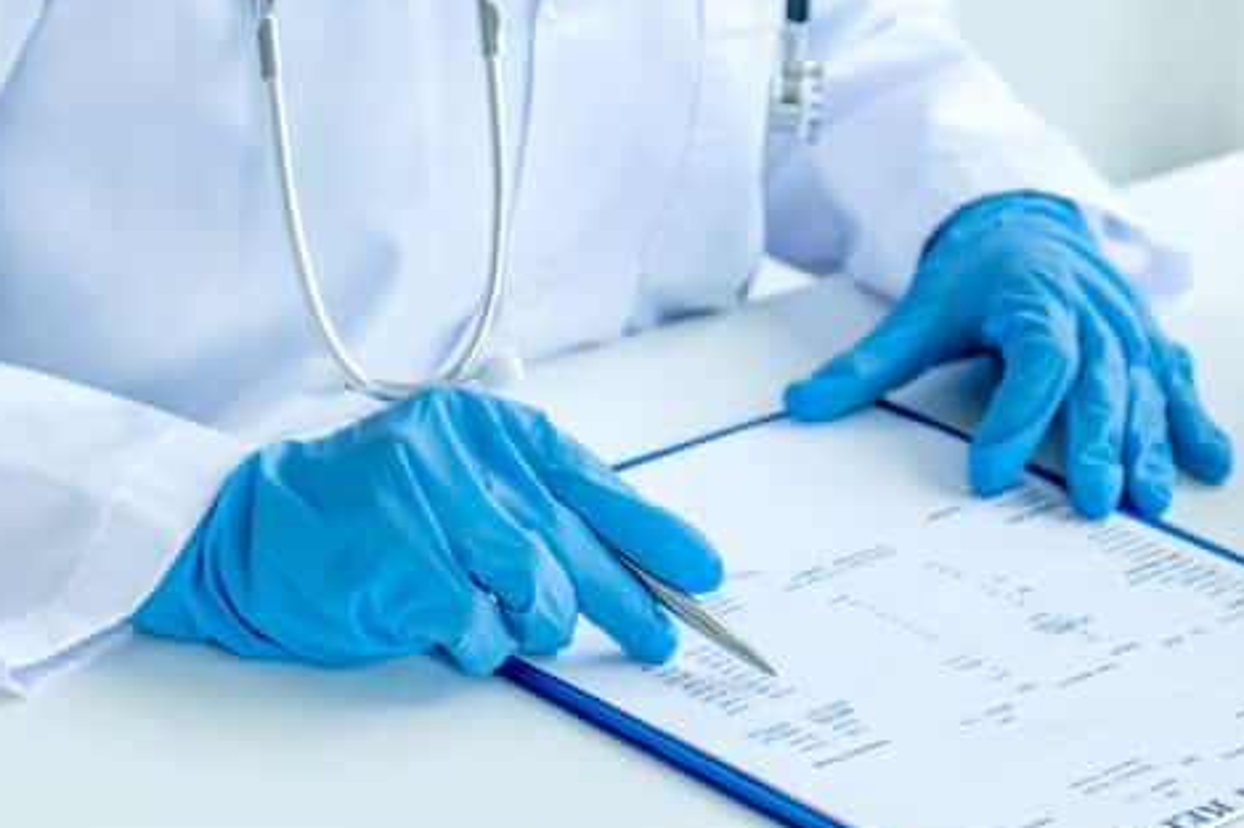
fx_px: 4696
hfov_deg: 15.1
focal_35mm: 136
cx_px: 833
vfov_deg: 10.1
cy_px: 571
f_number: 3.6
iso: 400
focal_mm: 55
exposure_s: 1/320
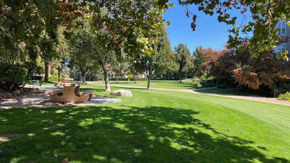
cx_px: 142
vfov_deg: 40.2
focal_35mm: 29
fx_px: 223
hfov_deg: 66.0
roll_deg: +0.1
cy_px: 85
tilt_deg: -0.4
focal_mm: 5.7
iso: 50
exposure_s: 1/932
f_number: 1.5
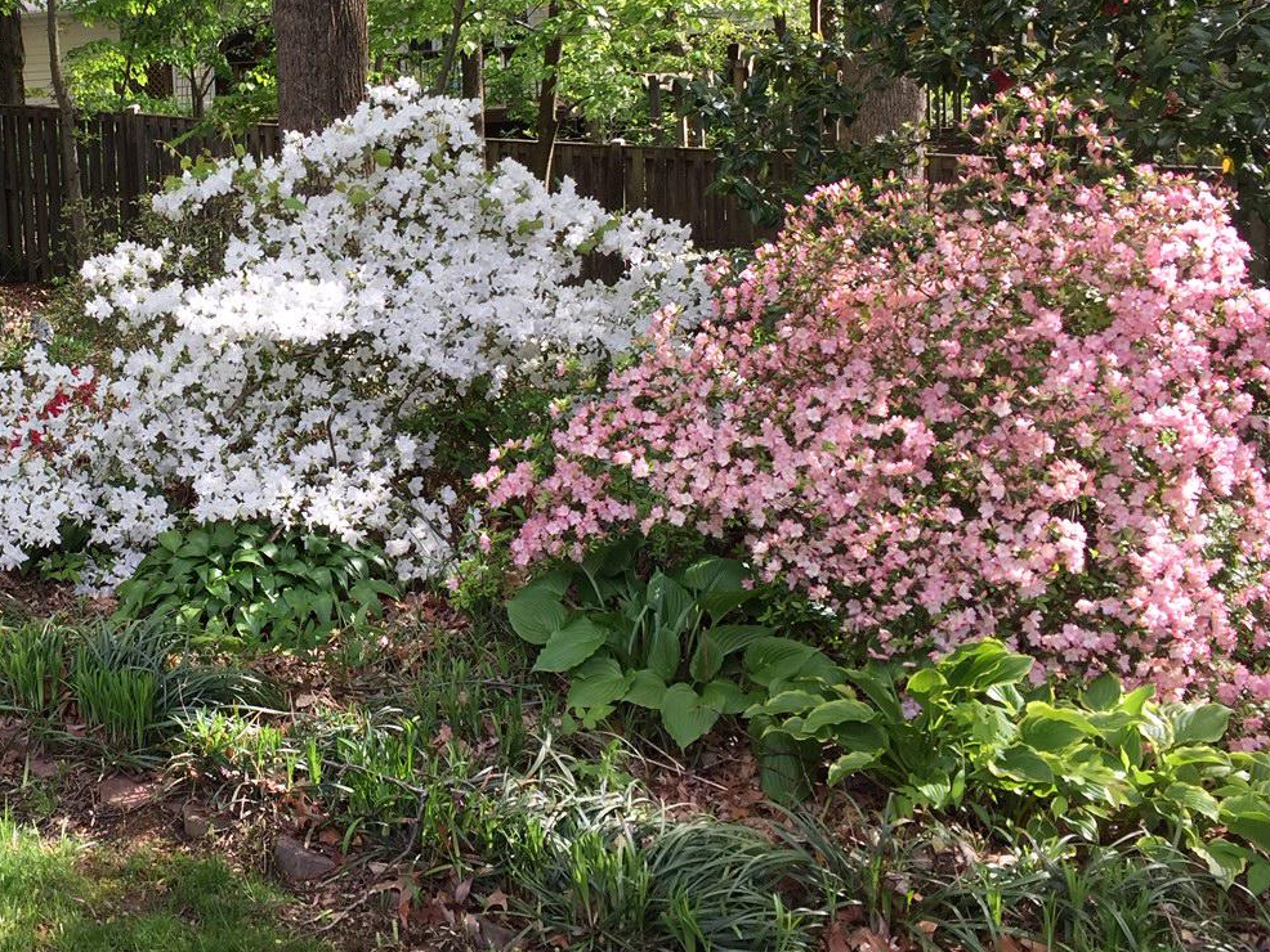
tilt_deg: -4.8
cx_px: 233
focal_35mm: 48
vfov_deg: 29.8
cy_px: 235
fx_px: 1761
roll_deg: +3.6
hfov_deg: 38.0
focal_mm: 4.15
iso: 32
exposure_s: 1/332
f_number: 2.2
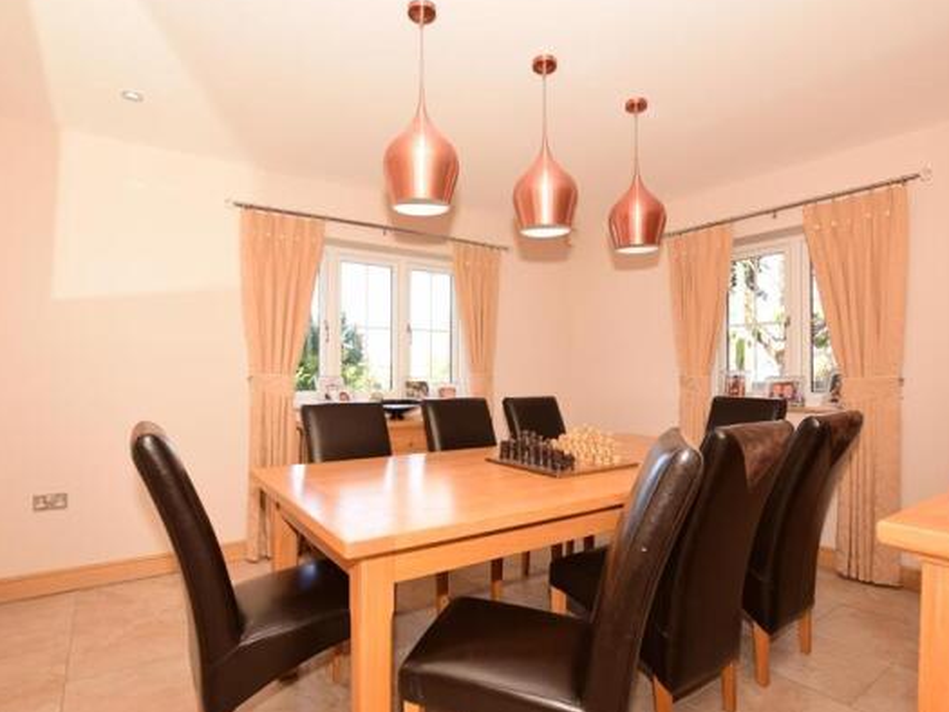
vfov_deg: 71.6
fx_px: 494
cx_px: 470
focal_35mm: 18
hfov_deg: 87.7
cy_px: 368
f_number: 5.6
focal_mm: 10
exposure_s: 1/60
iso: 400
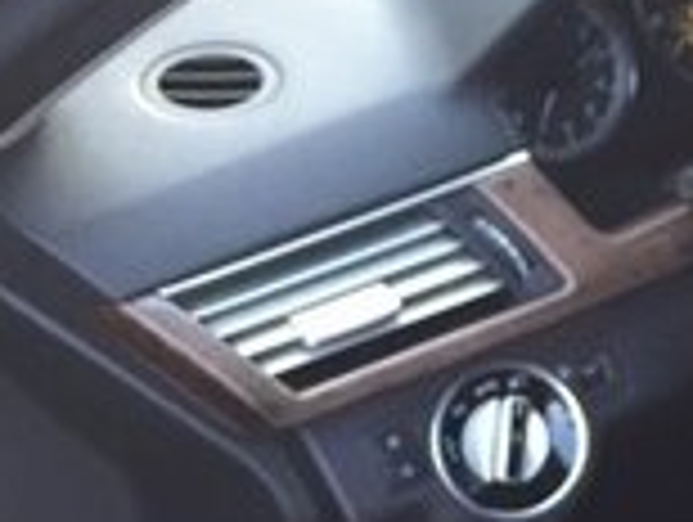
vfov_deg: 12.0
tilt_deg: -28.7
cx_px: 1400
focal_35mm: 124
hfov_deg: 13.5
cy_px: 259
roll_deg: -2.0
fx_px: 2486
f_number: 2.2
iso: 80
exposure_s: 1/33
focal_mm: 4.15
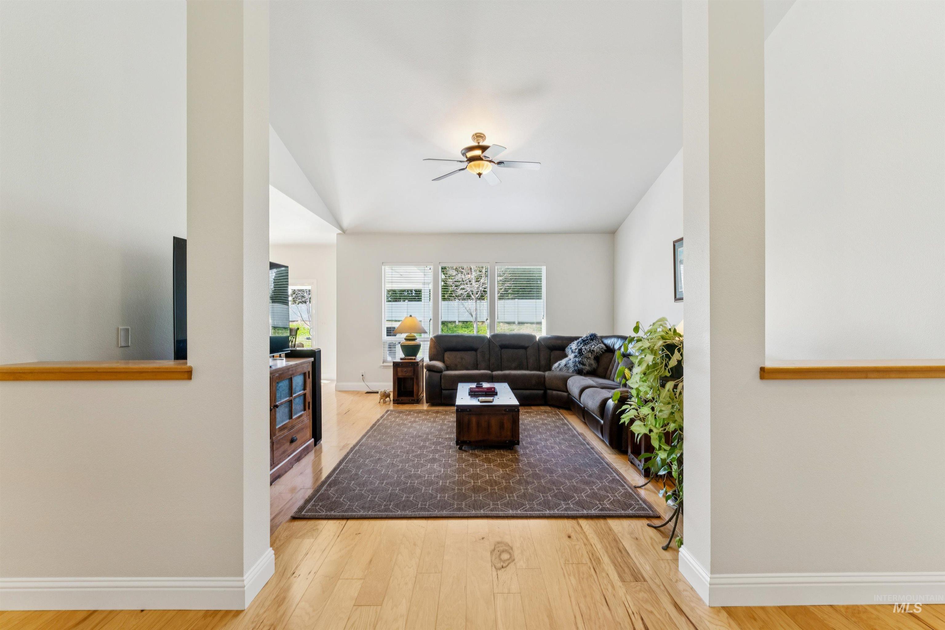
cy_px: 315
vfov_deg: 75.1
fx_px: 409
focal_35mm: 16
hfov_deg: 98.2
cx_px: 472
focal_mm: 15.6
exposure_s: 1/13
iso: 400
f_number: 13
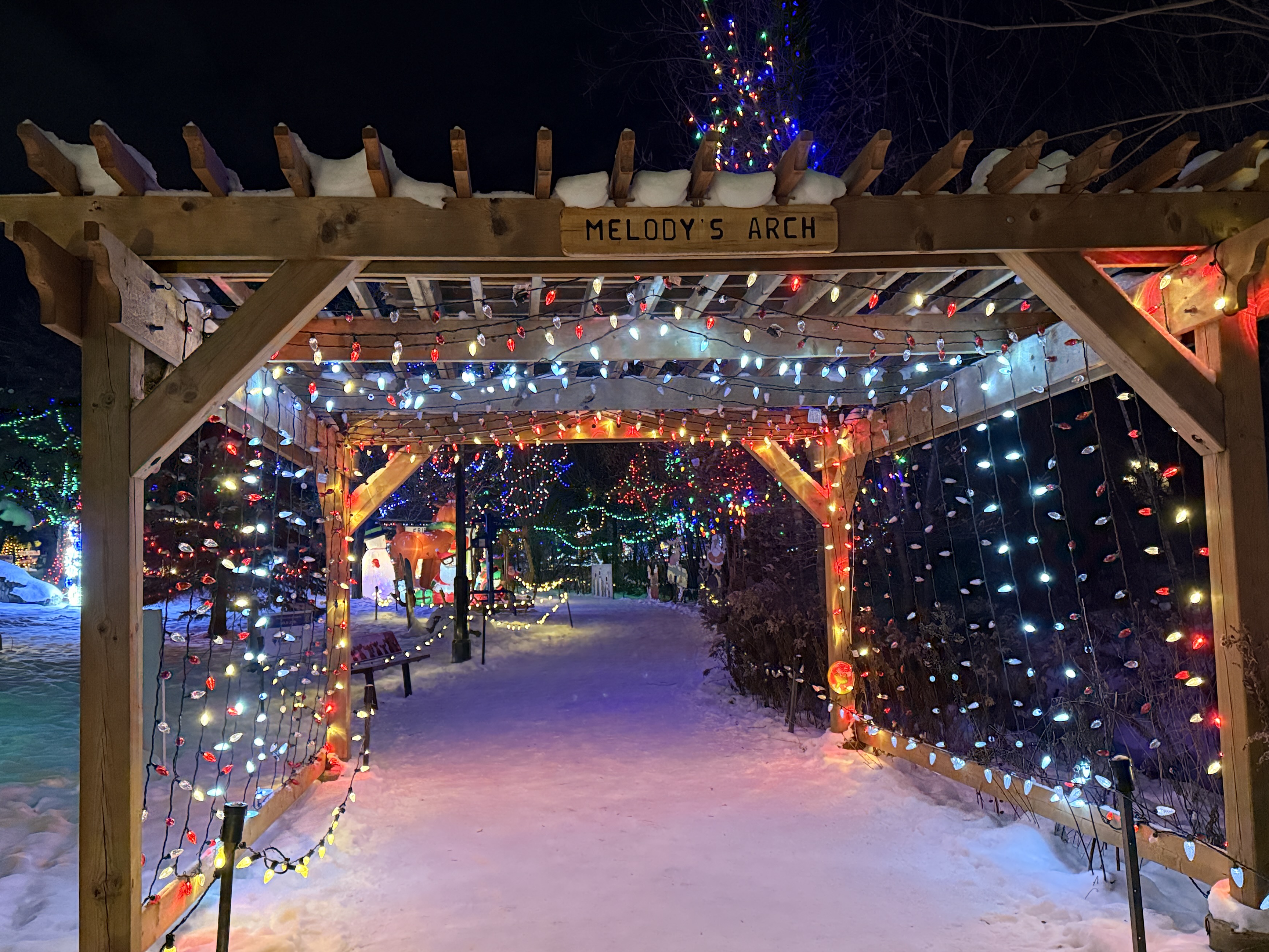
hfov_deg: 63.4
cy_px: 512
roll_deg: +1.9
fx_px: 1026
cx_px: 628
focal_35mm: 28
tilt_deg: +4.1
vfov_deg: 49.7
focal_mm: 6.76
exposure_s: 1/40
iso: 800
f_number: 1.78
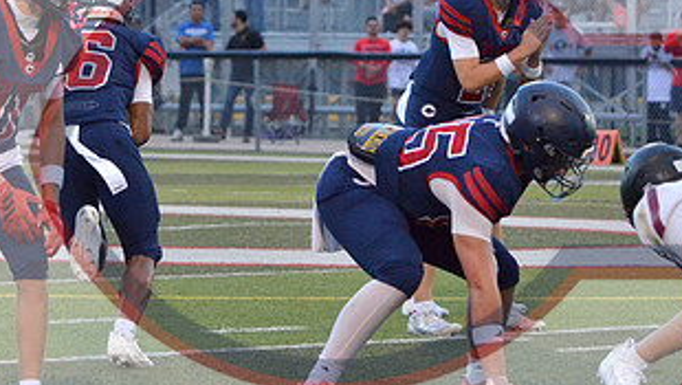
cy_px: 156
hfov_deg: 6.3
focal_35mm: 340
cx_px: 326
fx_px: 6154
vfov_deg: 3.6
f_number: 4.8
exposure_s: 1/500
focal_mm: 116
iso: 2500
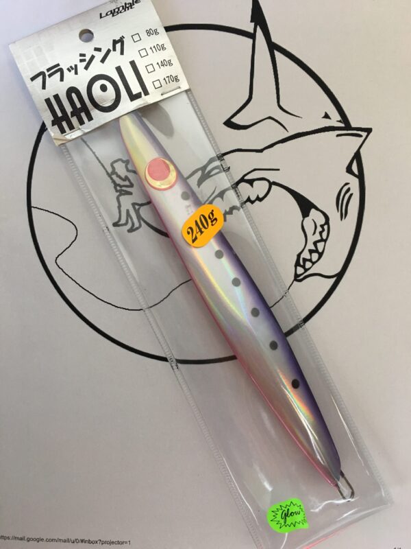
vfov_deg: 61.7
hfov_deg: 48.2
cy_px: 274
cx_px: 206
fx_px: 459
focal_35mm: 29
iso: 64
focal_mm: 4.15
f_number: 2.2
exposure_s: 1/33
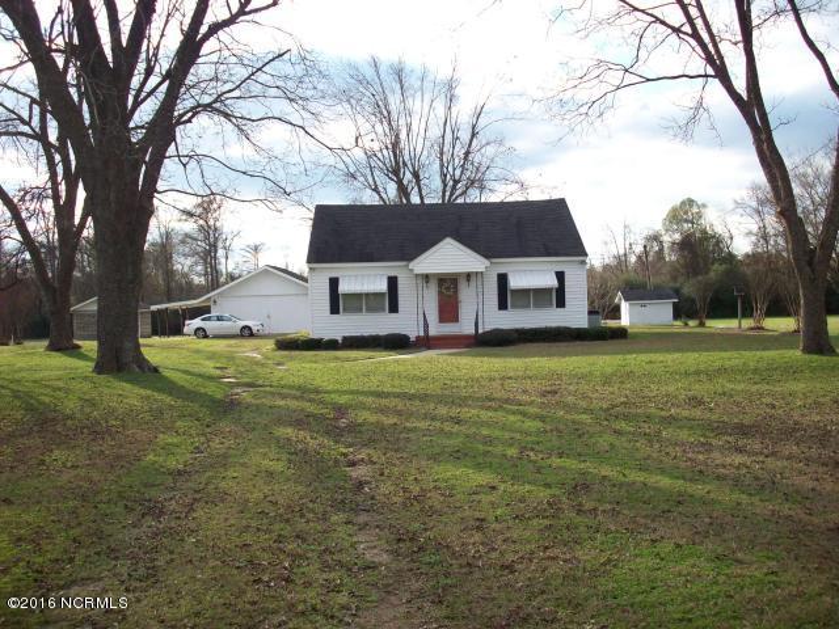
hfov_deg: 50.1
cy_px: 314
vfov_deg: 38.7
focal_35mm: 37
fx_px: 897
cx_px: 420
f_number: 2.8
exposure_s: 1/402
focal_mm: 6.2
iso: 80
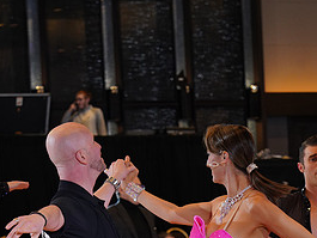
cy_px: 342
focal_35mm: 221
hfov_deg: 8.9
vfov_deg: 6.6
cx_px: 216
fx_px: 2025
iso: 1250
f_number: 5.6
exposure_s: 1/200
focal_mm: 105
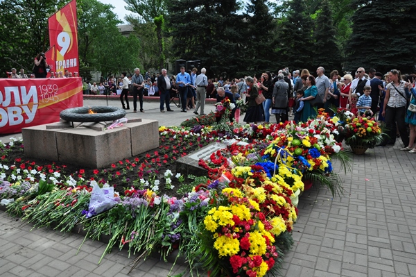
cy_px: 138
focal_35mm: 27
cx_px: 208
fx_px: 312
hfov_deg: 67.4
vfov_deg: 47.9
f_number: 10
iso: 800
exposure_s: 1/1000
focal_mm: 18
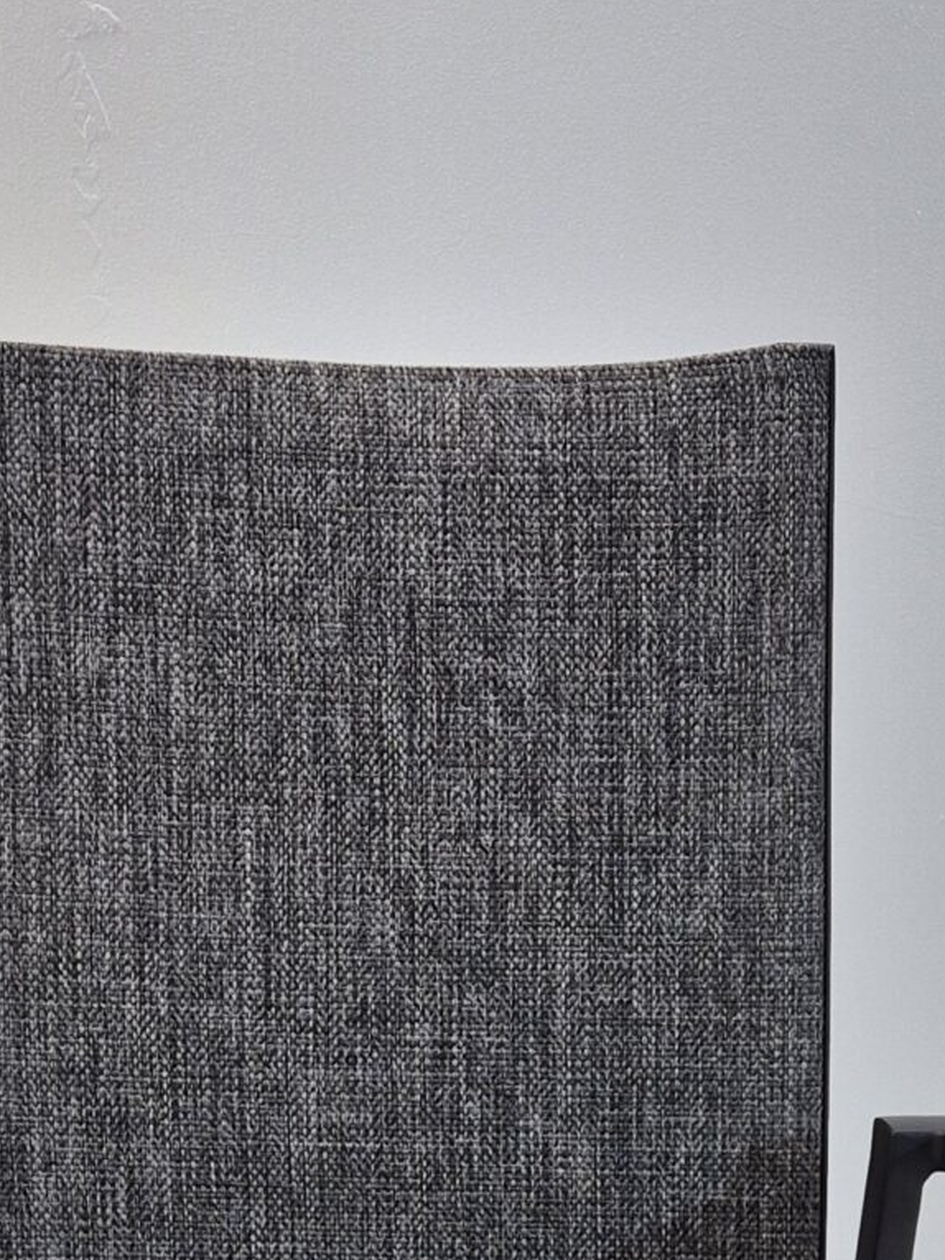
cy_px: 1680
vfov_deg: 22.4
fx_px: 2802
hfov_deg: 19.1
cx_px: 415
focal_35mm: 77
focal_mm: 5.4
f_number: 1.8
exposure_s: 1/100
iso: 50
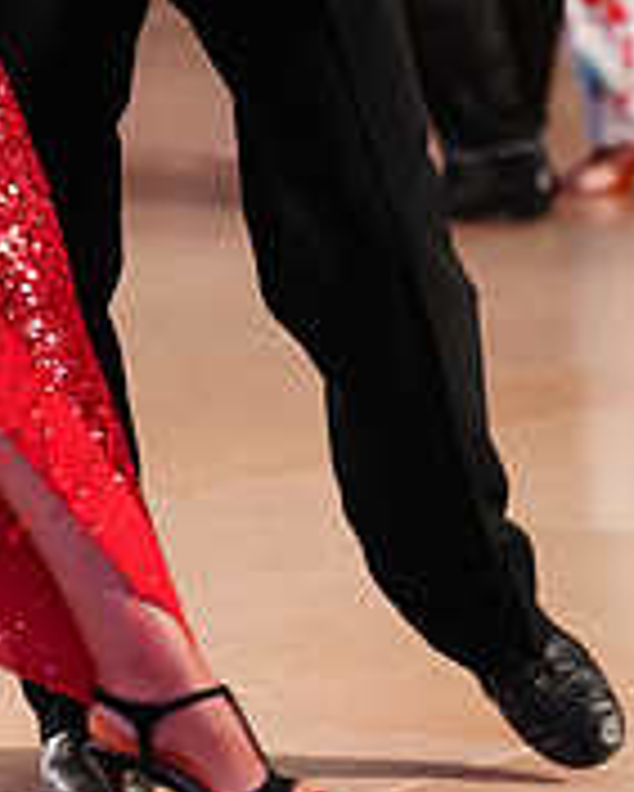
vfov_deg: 5.9
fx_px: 7687
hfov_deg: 4.7
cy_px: -212
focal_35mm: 328
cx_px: -214
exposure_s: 1/400
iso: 5000
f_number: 2.8
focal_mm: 106
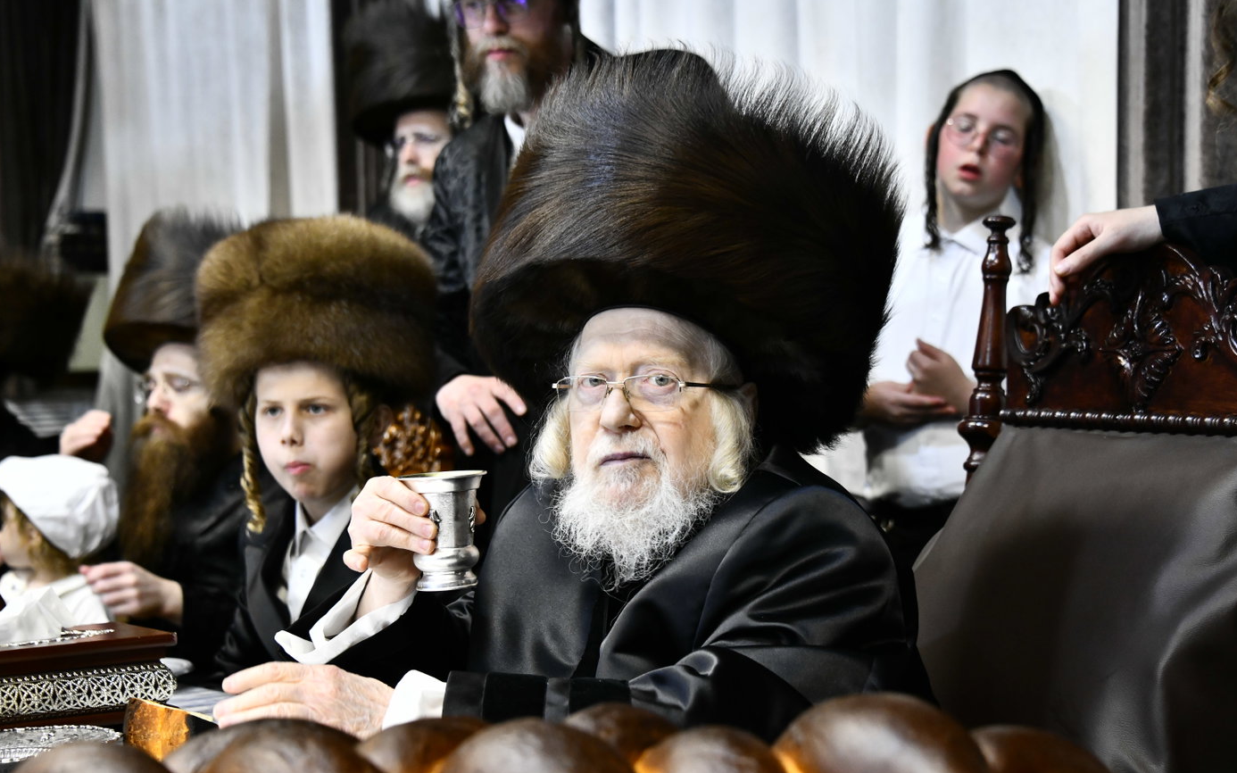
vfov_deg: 18.6
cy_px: 393
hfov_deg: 29.4
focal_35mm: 70
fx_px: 2360
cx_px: 617
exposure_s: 1/160
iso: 1600
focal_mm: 68
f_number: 5.6
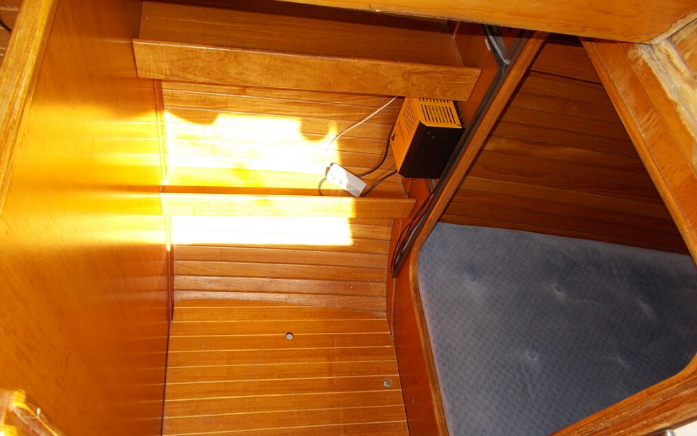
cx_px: 353
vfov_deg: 44.4
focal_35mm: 28
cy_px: 251
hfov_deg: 66.5
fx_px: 532
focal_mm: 4.6
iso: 80
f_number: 3.2
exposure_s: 1/125
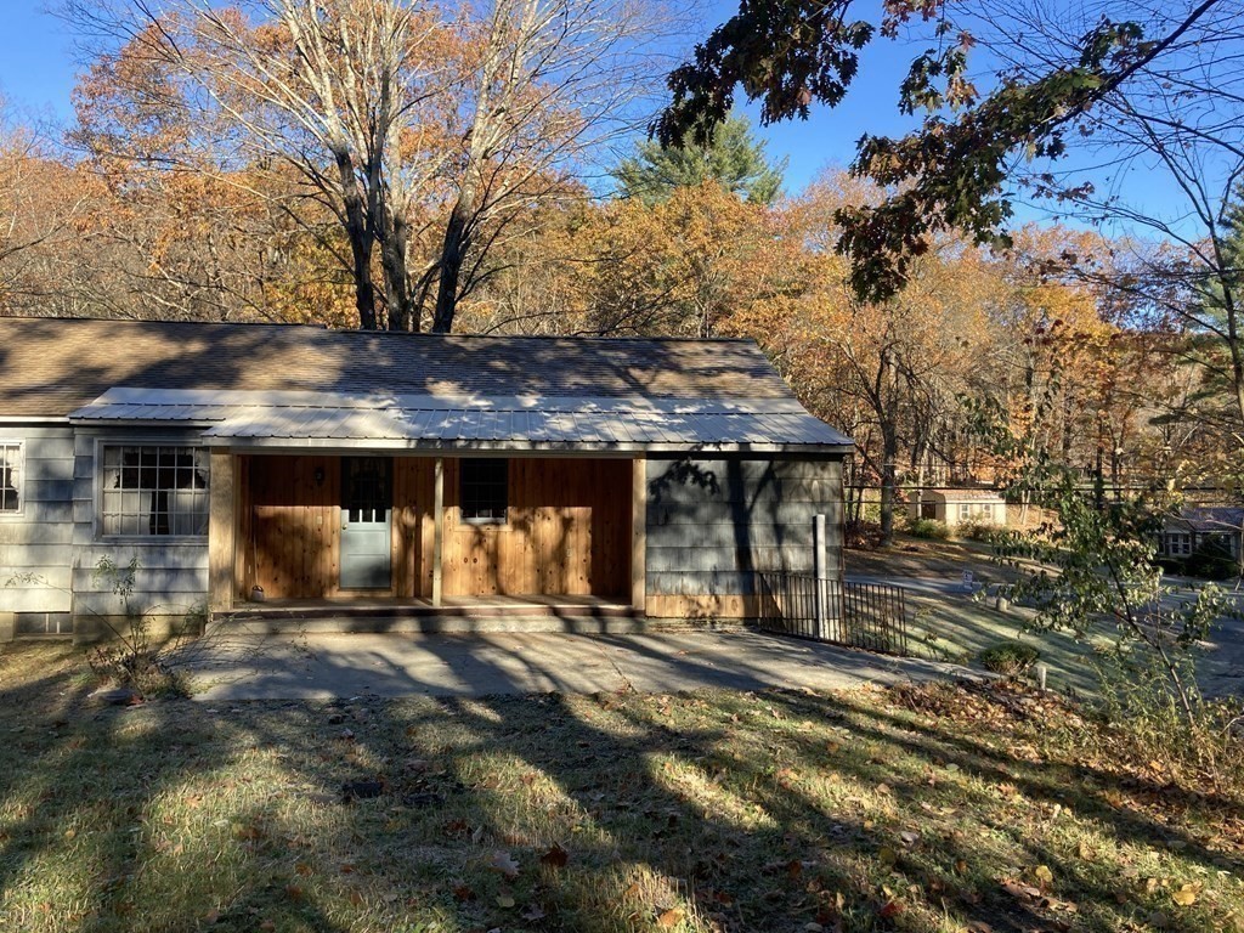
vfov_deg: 49.7
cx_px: 622
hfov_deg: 63.4
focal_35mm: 28
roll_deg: -0.2
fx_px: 1006
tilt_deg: +2.1
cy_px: 466
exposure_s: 1/457
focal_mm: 3.99
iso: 20
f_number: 1.8
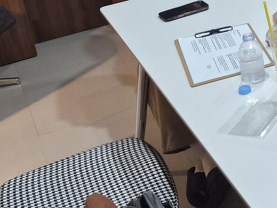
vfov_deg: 18.8
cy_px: -42
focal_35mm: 74
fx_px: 592
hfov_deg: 21.2
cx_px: 440
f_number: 1.8
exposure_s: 1/120
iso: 400
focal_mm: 5.4
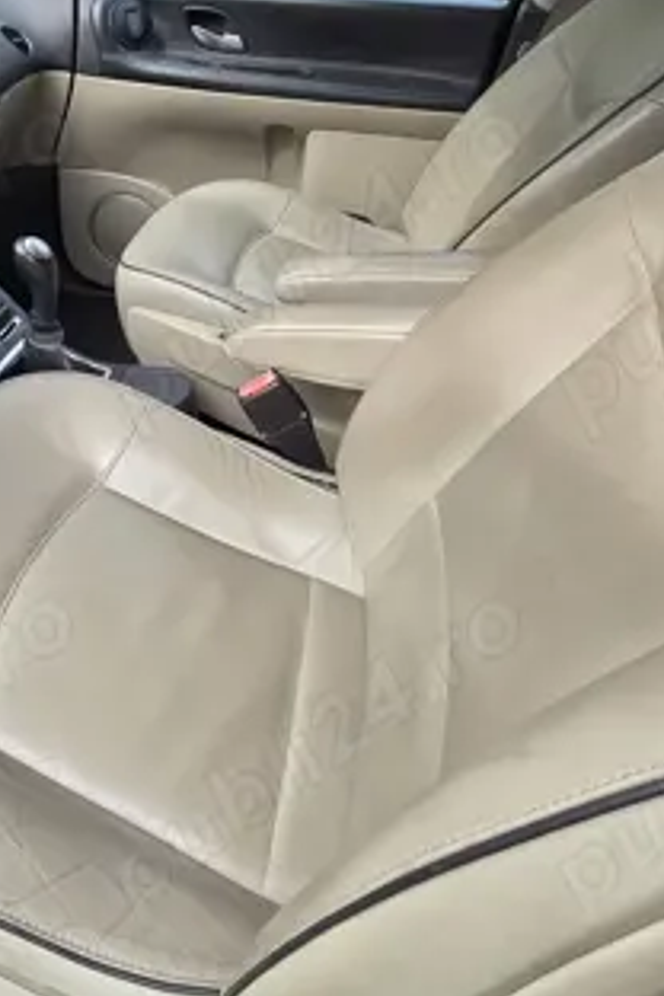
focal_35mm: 26
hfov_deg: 45.7
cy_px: 297
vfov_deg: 66.6
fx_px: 719
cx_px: 89
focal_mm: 2.2
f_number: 2.2
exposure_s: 1/159
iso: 50
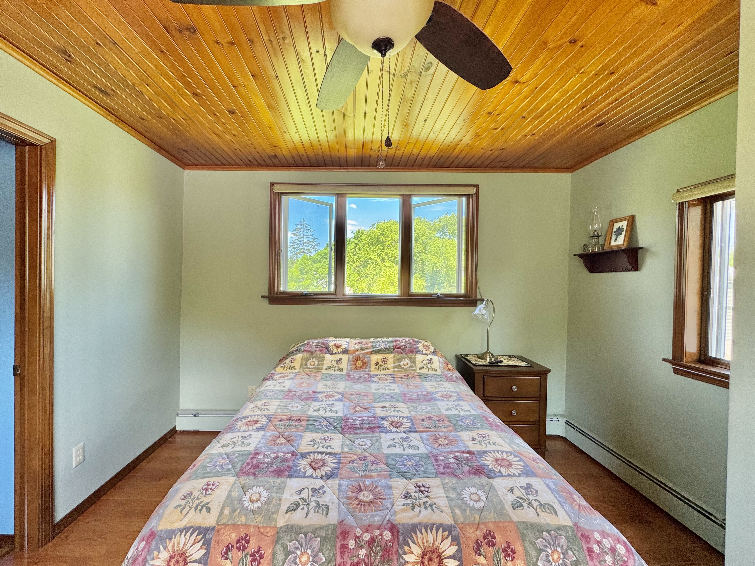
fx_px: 327
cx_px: 355
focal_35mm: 15
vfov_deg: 81.7
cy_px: 284
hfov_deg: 98.1
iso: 80
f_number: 2.2
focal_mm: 2.22
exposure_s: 1/99
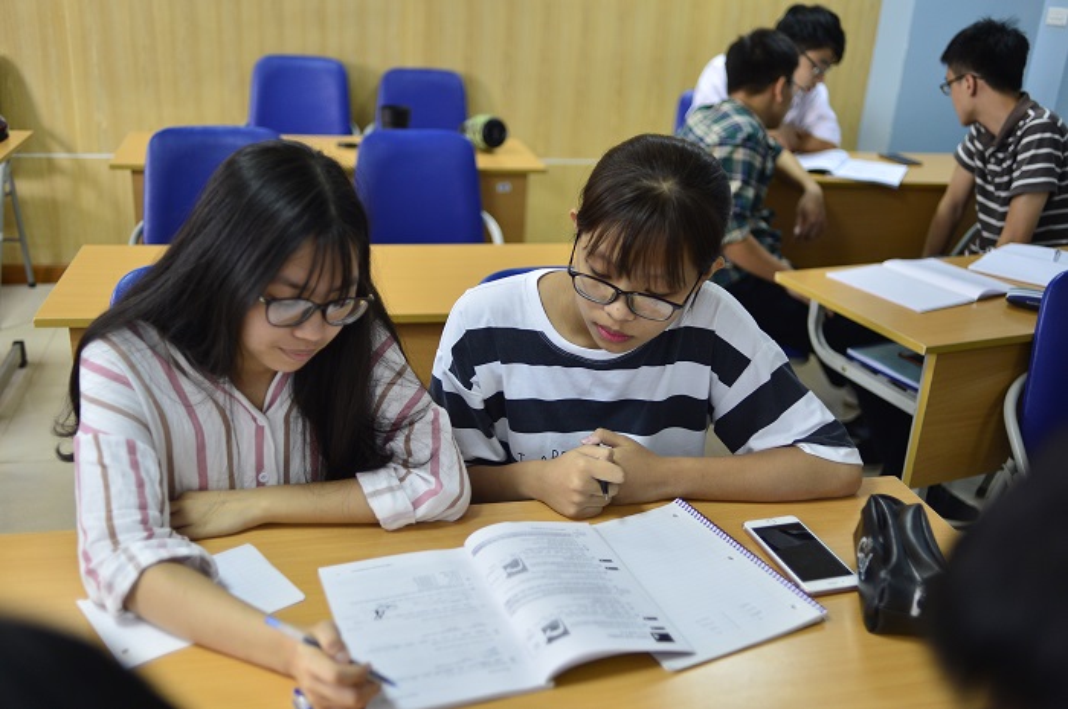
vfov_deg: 37.8
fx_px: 1037
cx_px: 534
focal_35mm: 35
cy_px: 354
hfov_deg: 54.5
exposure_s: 1/125
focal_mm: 35
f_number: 2
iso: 800
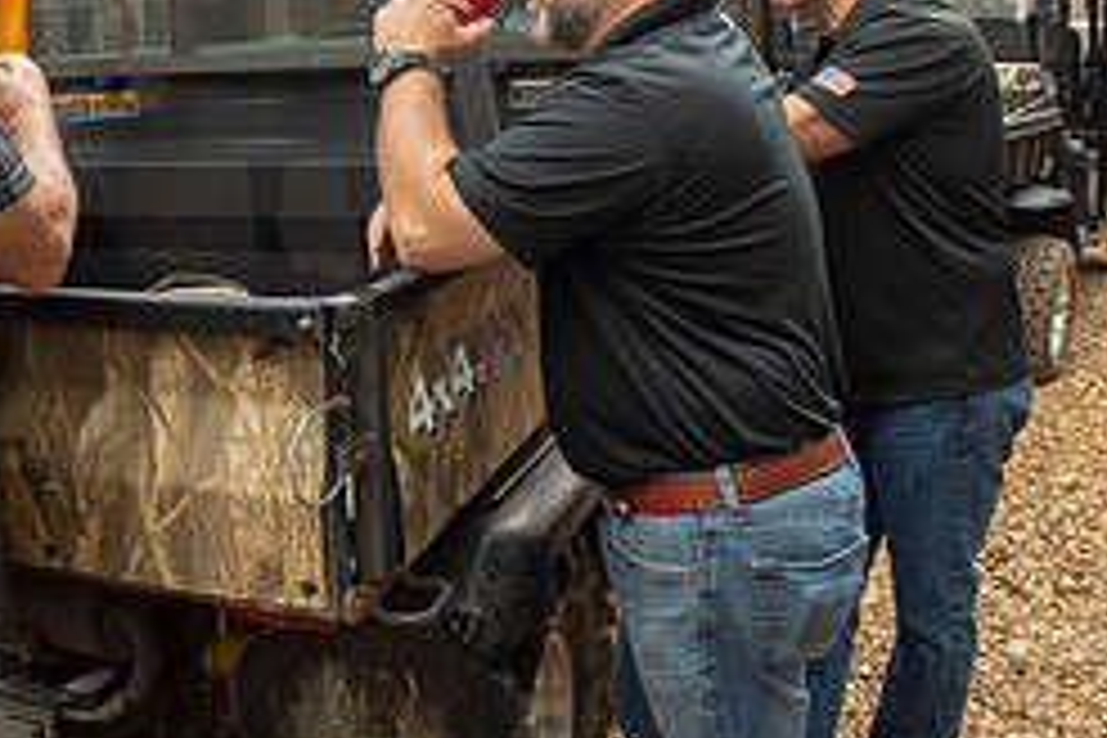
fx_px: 1230
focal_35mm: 40
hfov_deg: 47.9
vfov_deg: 33.3
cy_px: 288
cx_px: 400
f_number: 5
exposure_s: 1/100
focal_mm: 17
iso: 800
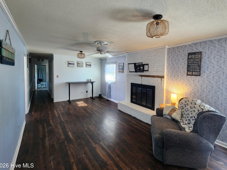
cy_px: 76
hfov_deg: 98.0
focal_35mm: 15
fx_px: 98
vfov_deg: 81.5
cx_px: 123
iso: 320
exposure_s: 1/60
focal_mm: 2.2
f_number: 2.2
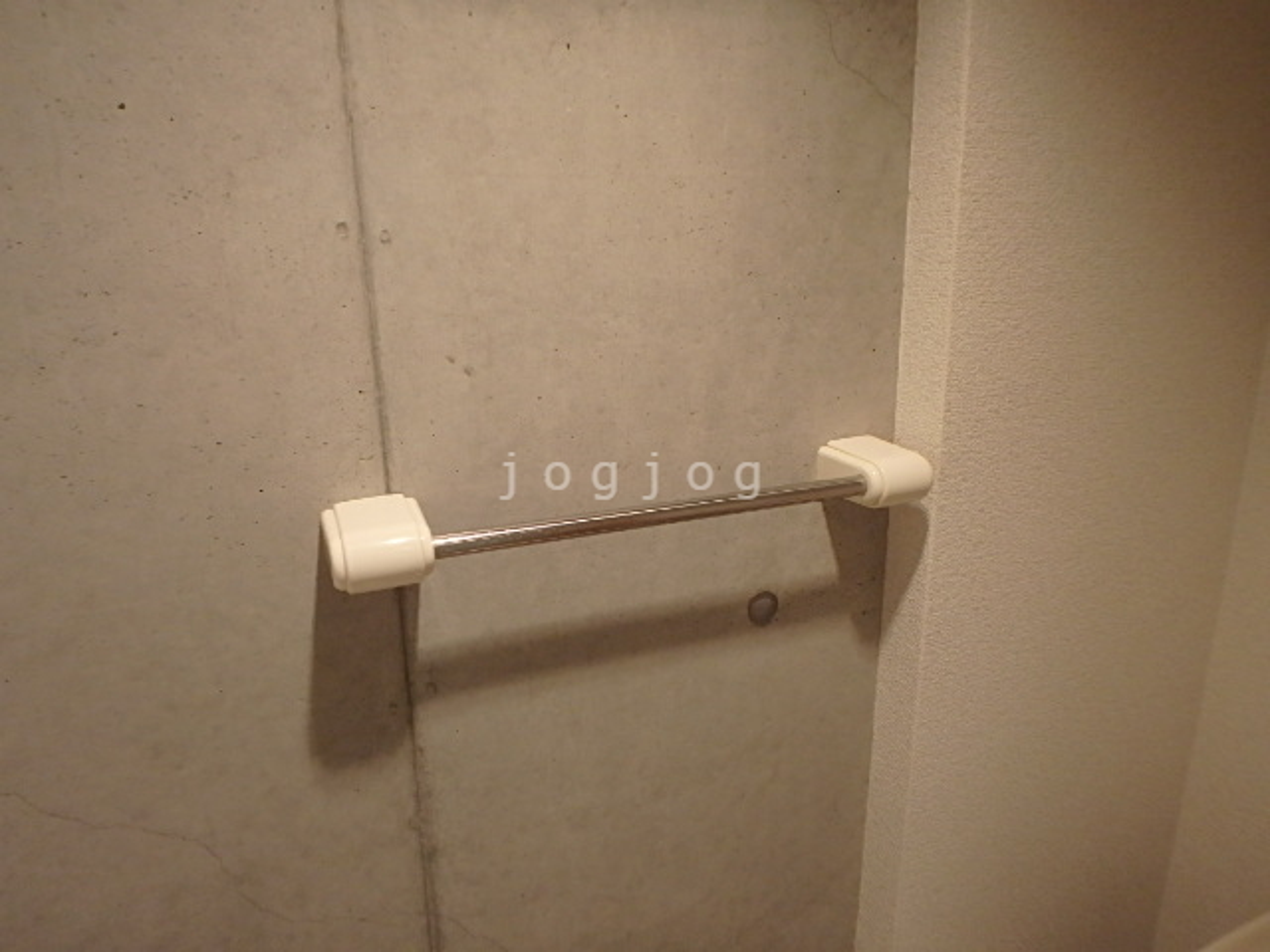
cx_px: 635
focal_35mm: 21
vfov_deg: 63.4
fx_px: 770
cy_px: 476
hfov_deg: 79.0
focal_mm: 3.7
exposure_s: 1/30
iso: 320
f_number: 3.5
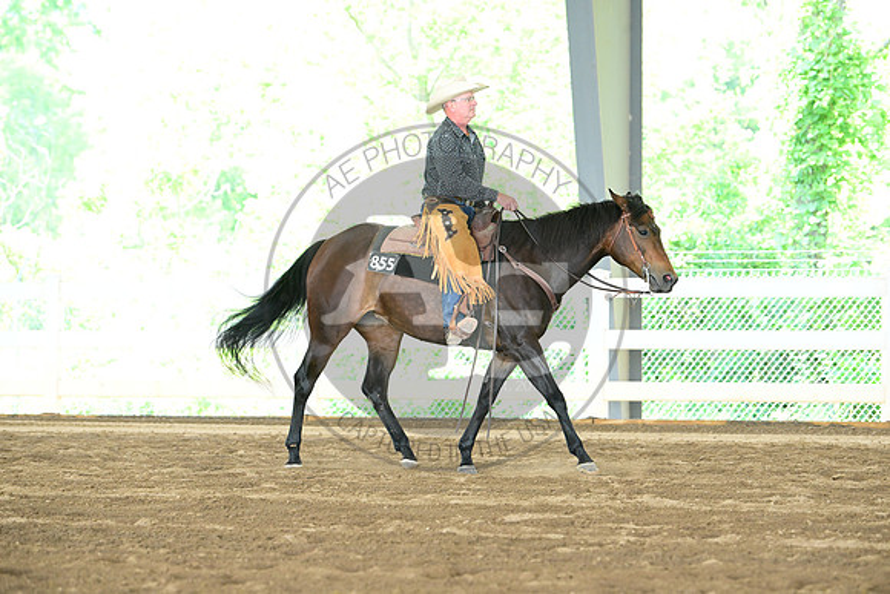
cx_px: 445
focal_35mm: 155
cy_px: 297
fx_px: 3833
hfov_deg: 13.2
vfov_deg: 8.9
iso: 2500
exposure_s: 1/320
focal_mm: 155
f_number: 4.5
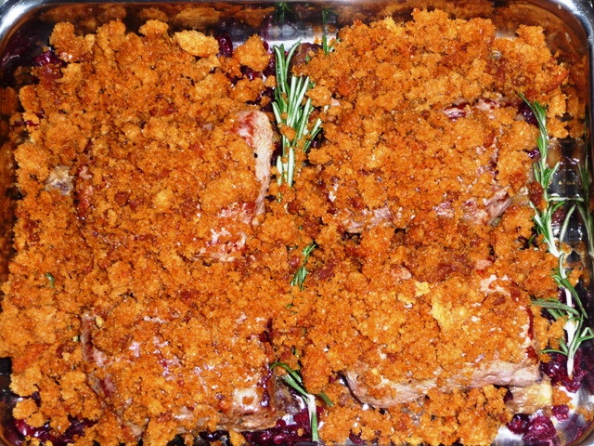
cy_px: 223
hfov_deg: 34.9
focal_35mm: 55
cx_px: 297
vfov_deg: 26.6
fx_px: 944
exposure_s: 1/30
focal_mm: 9.3
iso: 100
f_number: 4.3
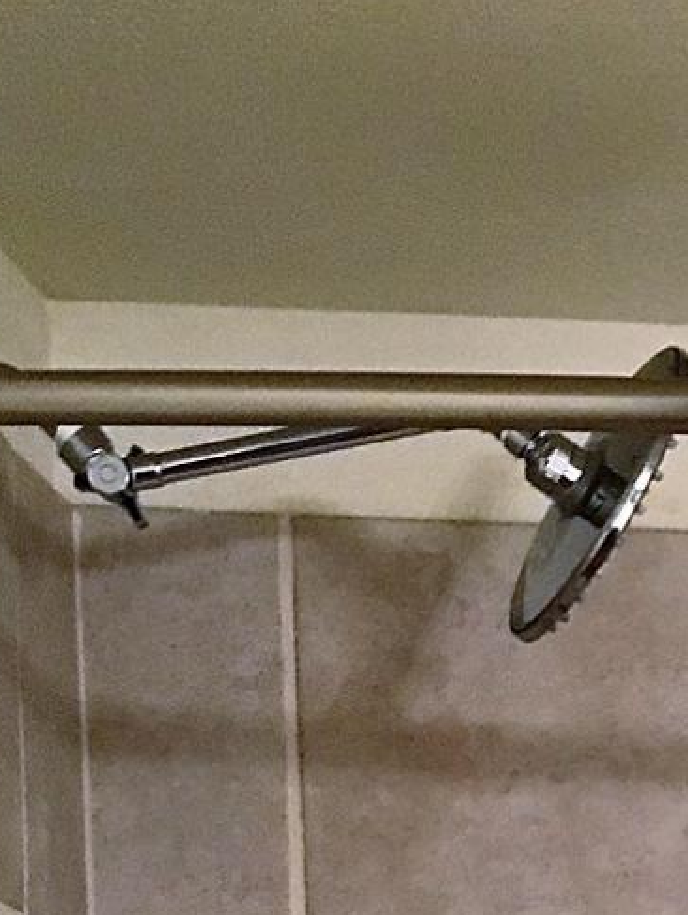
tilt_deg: -5.9
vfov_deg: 14.6
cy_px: 1633
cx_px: 1201
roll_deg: +0.4
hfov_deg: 11.6
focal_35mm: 119
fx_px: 3149
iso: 200
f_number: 2.2
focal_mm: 4.15
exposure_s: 1/30
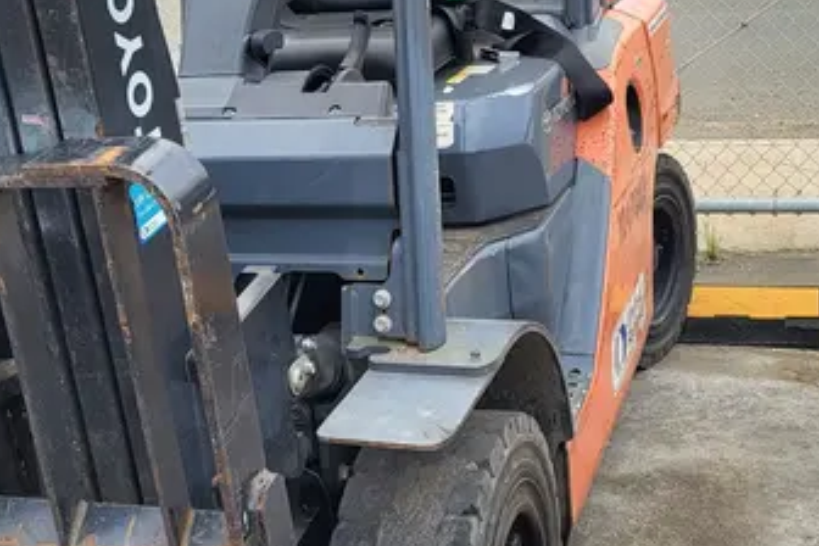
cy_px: 133
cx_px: 375
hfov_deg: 33.9
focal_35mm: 59
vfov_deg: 22.8
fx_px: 1342
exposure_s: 1/268
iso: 40
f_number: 1.8
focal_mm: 5.4
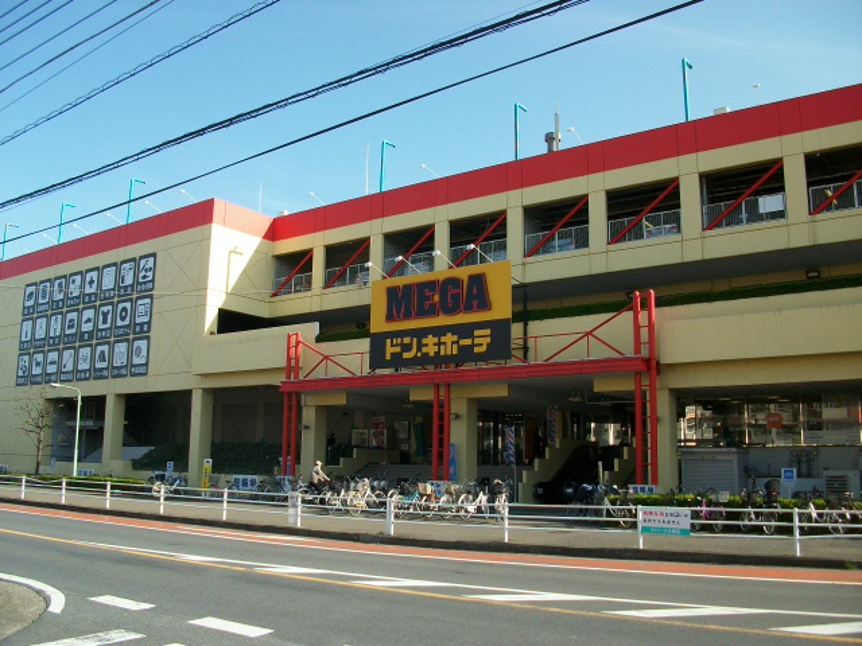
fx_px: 772
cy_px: 323
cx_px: 431
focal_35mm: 31
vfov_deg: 45.4
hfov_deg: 58.4
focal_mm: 5.7
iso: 80
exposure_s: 1/82.2
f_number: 8.8
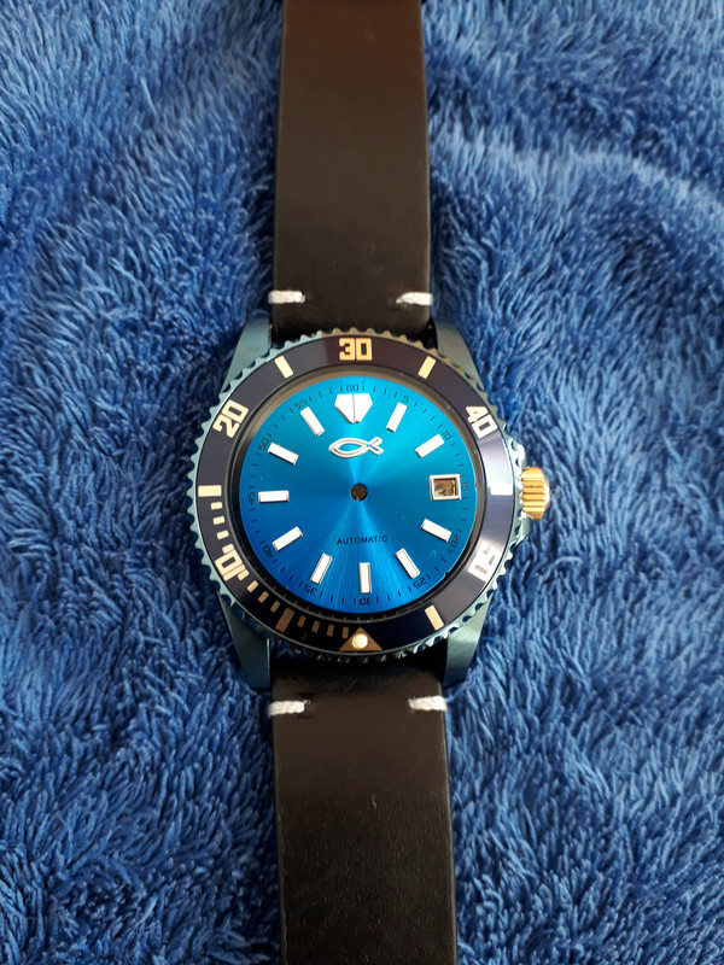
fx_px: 753
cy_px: 482
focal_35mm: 27
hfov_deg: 51.4
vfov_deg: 65.3
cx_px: 362
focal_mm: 3.6
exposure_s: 1/33
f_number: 1.9
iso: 80
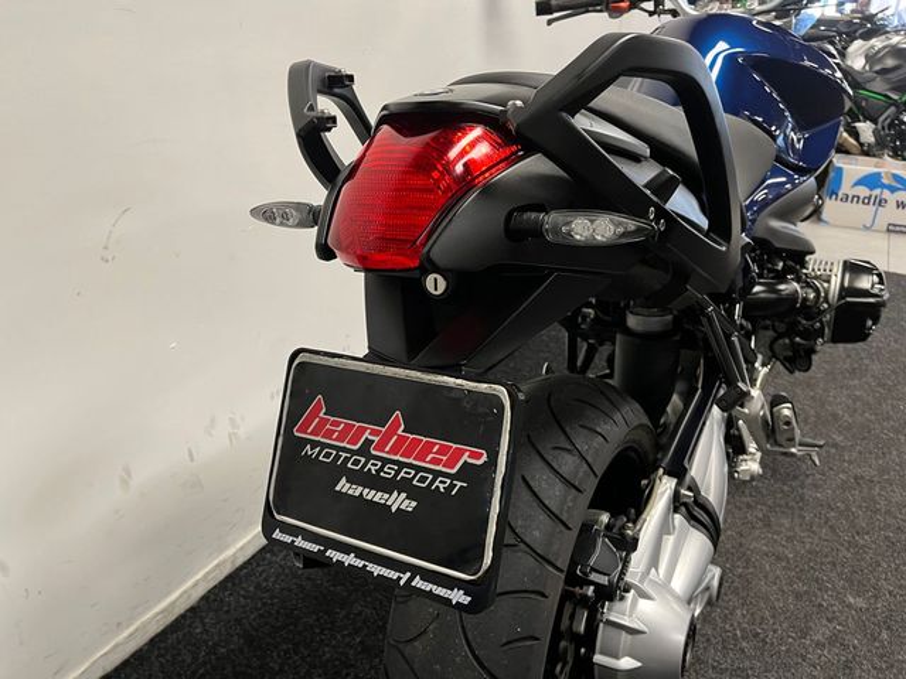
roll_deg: +1.1
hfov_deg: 67.3
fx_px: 680
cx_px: 453
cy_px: 340
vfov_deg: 53.1
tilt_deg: -23.5
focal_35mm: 26
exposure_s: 1/50
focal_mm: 5.1
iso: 125
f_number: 1.6
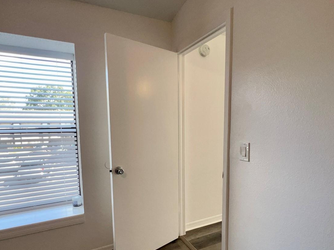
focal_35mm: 19
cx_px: 168
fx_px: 183
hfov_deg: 84.7
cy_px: 142
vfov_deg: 68.4
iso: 80
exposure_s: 1/120
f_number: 1.8
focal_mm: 1.57
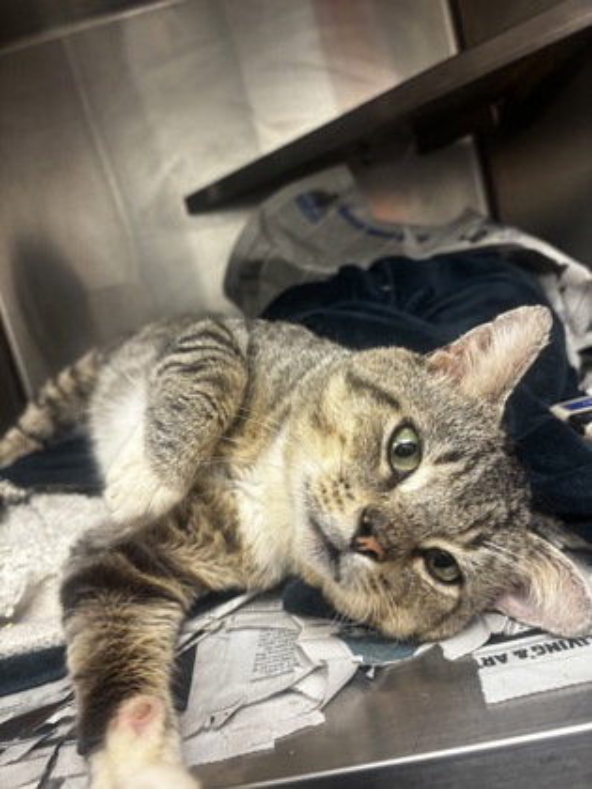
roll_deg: +12.0
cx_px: 296
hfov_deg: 53.1
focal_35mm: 26
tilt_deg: -10.4
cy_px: 394
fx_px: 593
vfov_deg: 67.3
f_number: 1.6
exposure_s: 1/61
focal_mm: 5.96
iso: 125
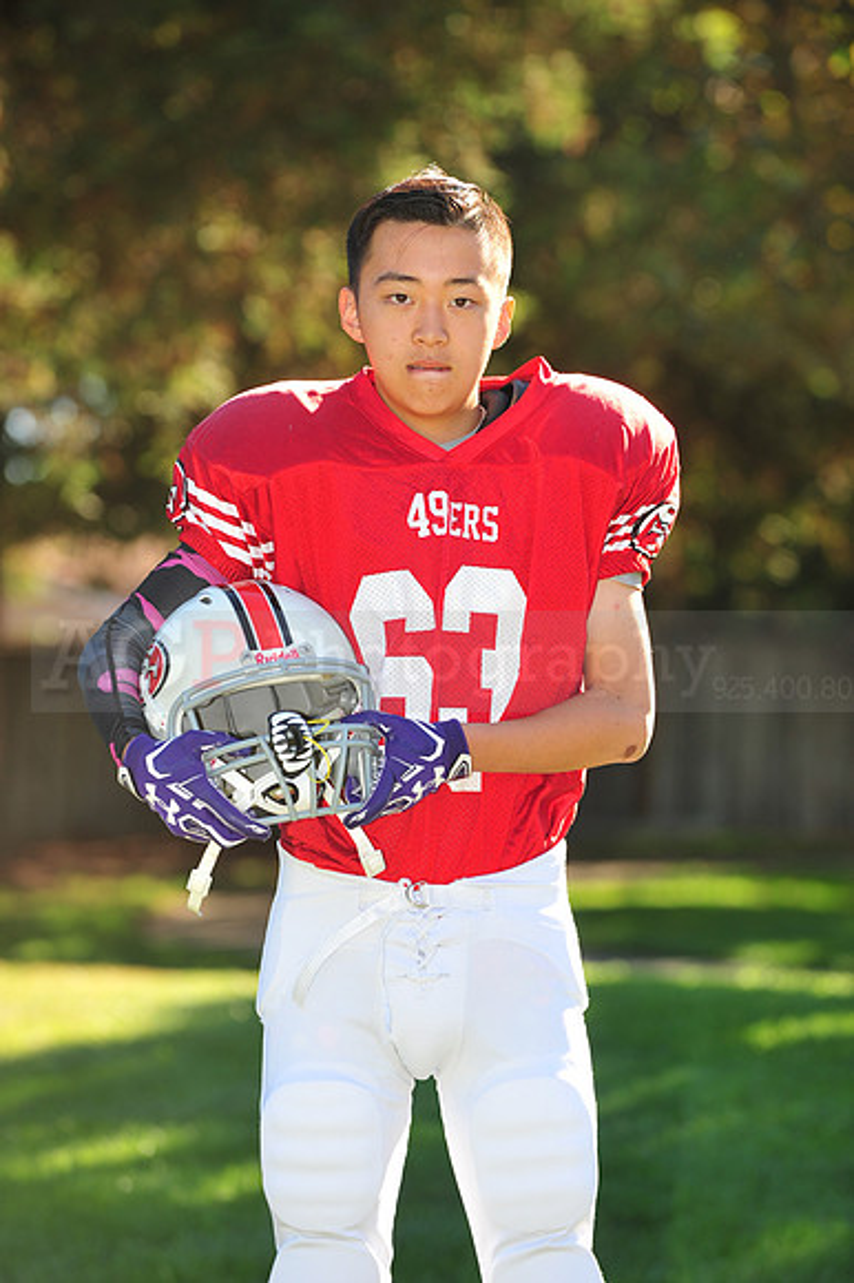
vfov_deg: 12.1
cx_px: 427
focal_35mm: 170
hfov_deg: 8.1
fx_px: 6056
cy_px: 642
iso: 200
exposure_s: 1/320
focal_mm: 170
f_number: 4.5
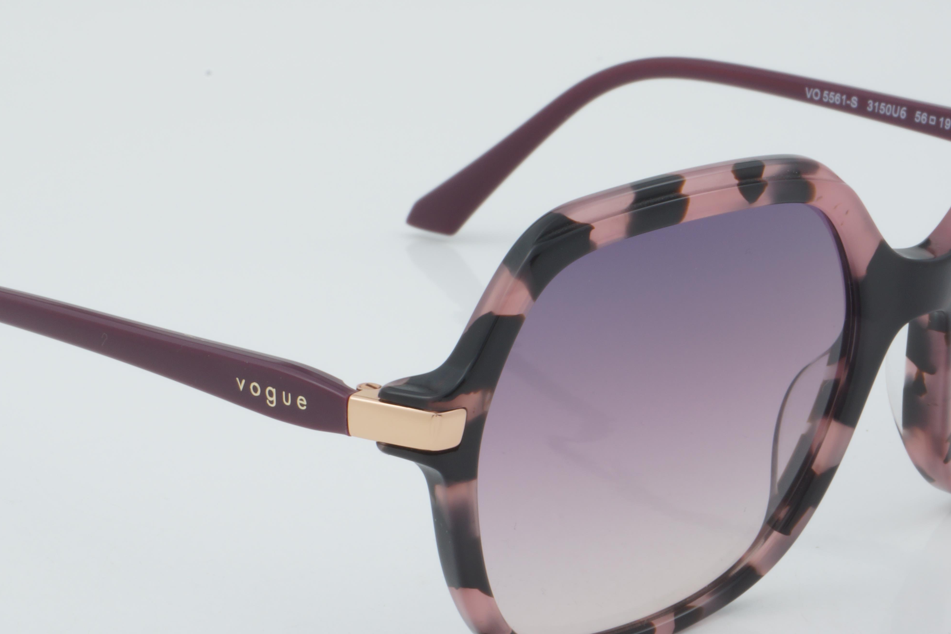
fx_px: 3011
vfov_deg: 12.0
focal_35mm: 114
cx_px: 474
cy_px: 345
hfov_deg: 17.9
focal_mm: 50
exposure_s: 1/3
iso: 100
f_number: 32
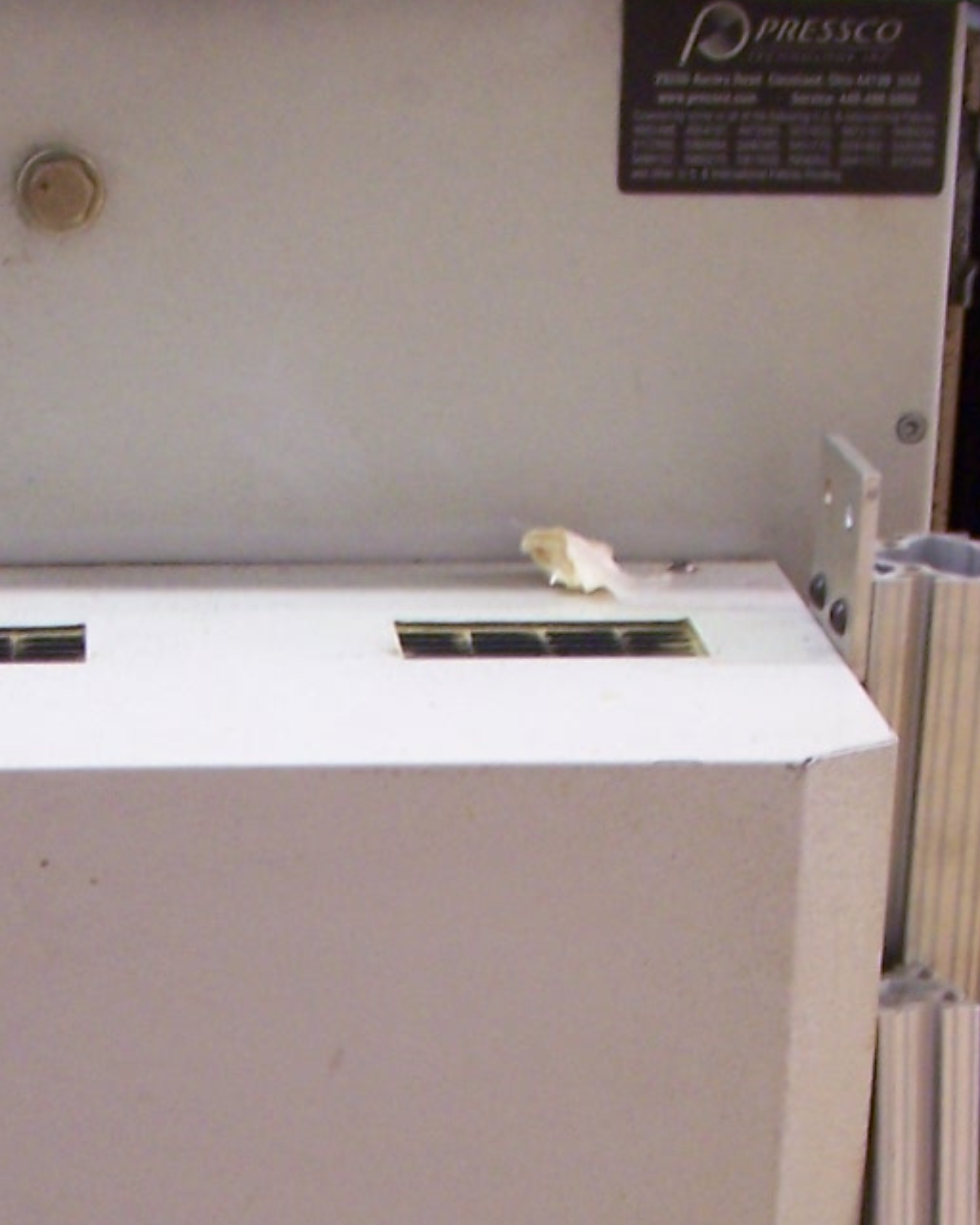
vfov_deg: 19.3
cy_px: 1286
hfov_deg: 16.0
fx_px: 3481
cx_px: 299
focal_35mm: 96
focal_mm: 6.3
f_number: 2.8
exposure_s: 1/8
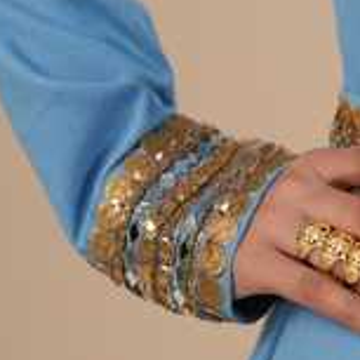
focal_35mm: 146
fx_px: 1718
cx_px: 311
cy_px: 107
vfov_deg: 11.9
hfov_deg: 11.9
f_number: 2.8
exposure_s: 1/125
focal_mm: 50
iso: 160
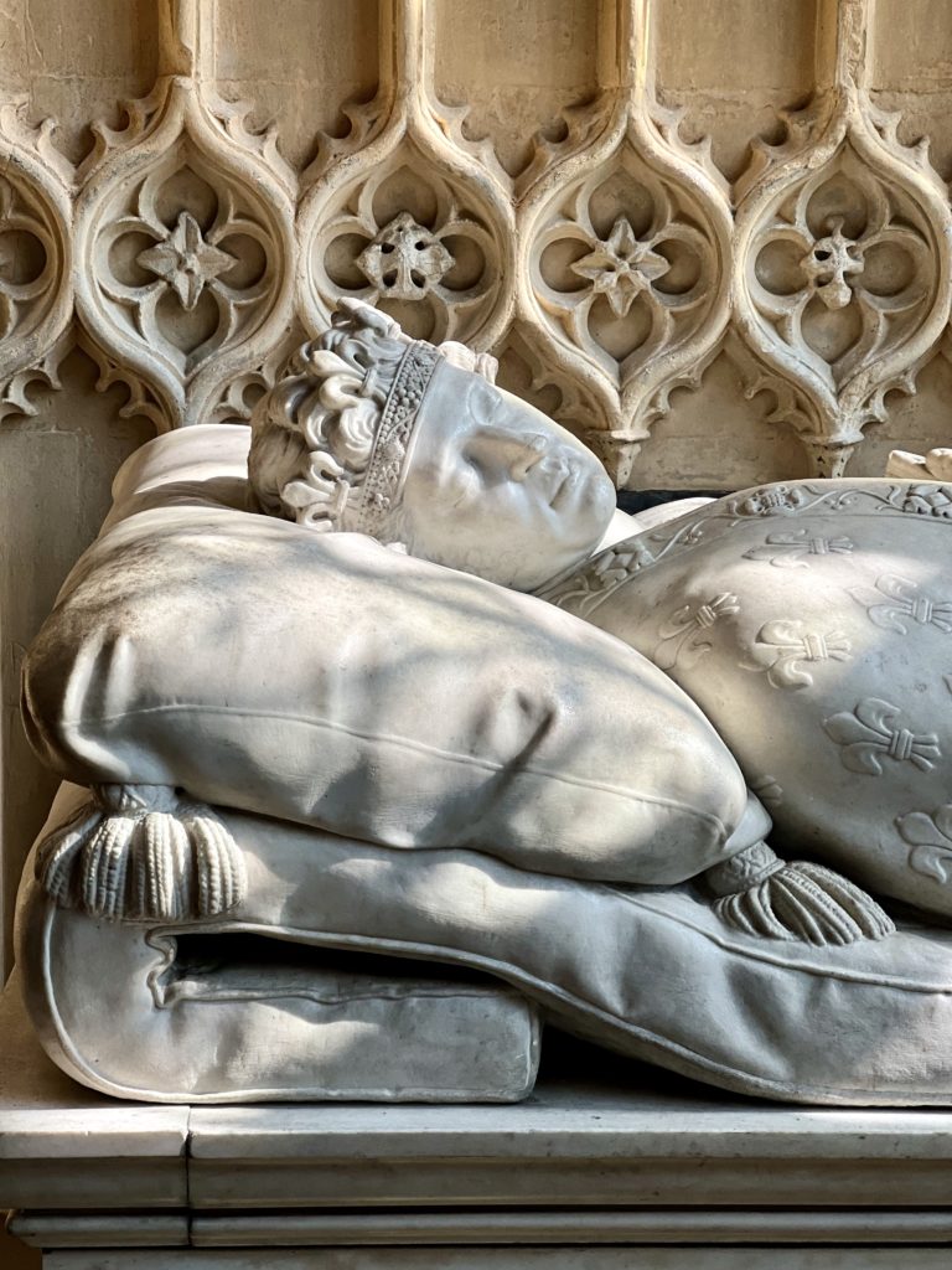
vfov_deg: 25.3
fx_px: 2824
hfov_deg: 19.1
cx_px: 476
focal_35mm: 77
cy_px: 635
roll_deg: -0.3
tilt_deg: -6.7
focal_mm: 9
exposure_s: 1/121
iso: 50
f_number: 2.8
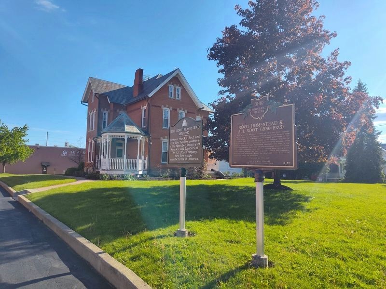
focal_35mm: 23
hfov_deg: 73.9
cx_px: 193
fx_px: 256
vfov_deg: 58.9
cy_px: 144
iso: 100
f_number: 1.8
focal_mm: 5.56
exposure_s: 1/1648
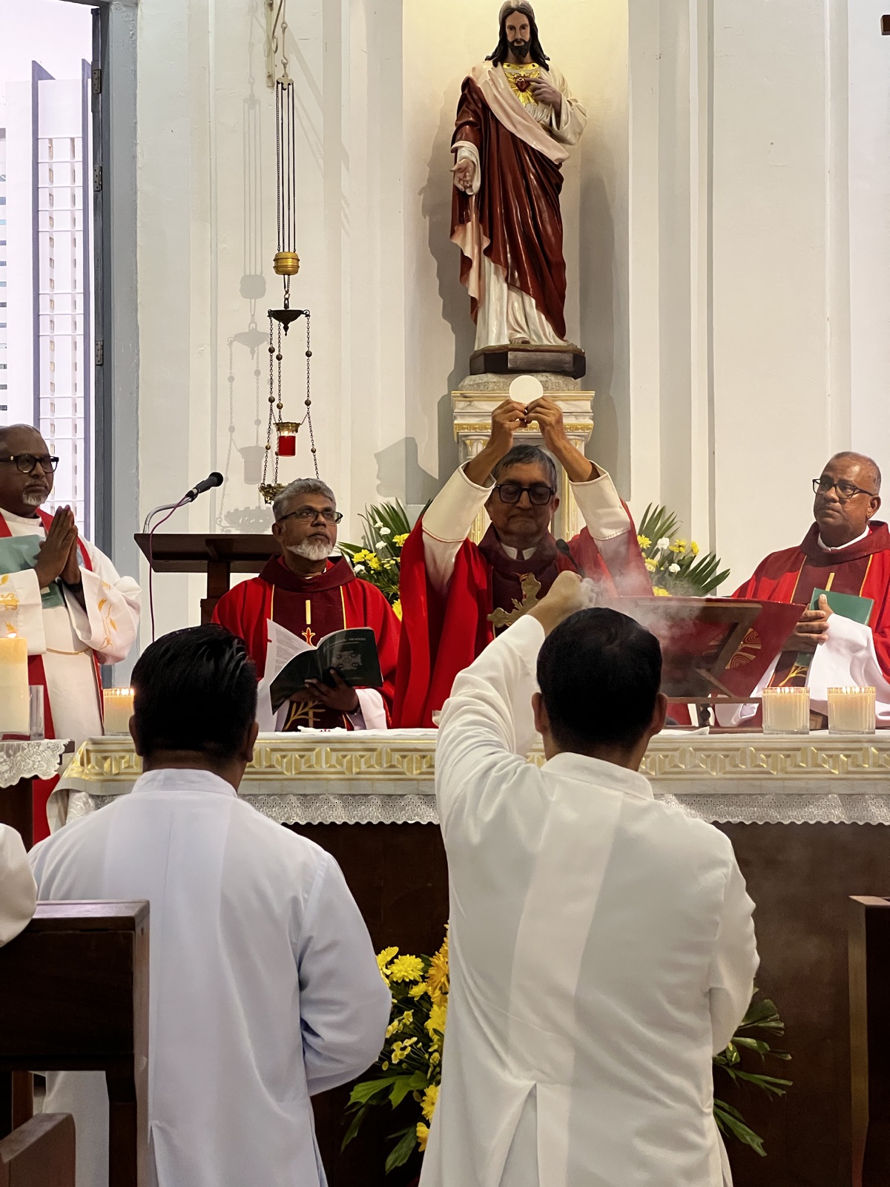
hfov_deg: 19.1
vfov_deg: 25.3
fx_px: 2640
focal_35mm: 77
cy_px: 594
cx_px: 445
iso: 500
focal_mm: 9
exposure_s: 1/50
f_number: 2.8
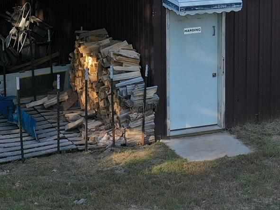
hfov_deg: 15.5
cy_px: -8
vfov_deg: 11.7
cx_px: 262
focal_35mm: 125
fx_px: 1011
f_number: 4
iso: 100
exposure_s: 1/100
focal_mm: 10.26
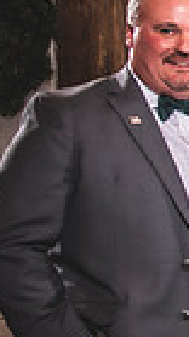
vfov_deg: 19.4
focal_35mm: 110
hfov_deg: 8.1
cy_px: 137
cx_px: 688
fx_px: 982
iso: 200
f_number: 2.8
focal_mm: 24
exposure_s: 1/160
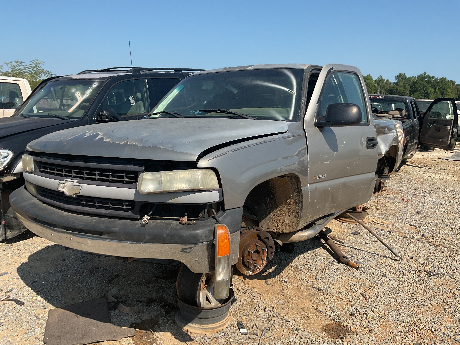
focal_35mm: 29
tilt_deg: -11.3
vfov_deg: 48.2
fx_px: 385
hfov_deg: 61.7
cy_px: 172
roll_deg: -1.2
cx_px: 230
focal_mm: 3
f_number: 1.8
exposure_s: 1/1984
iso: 16
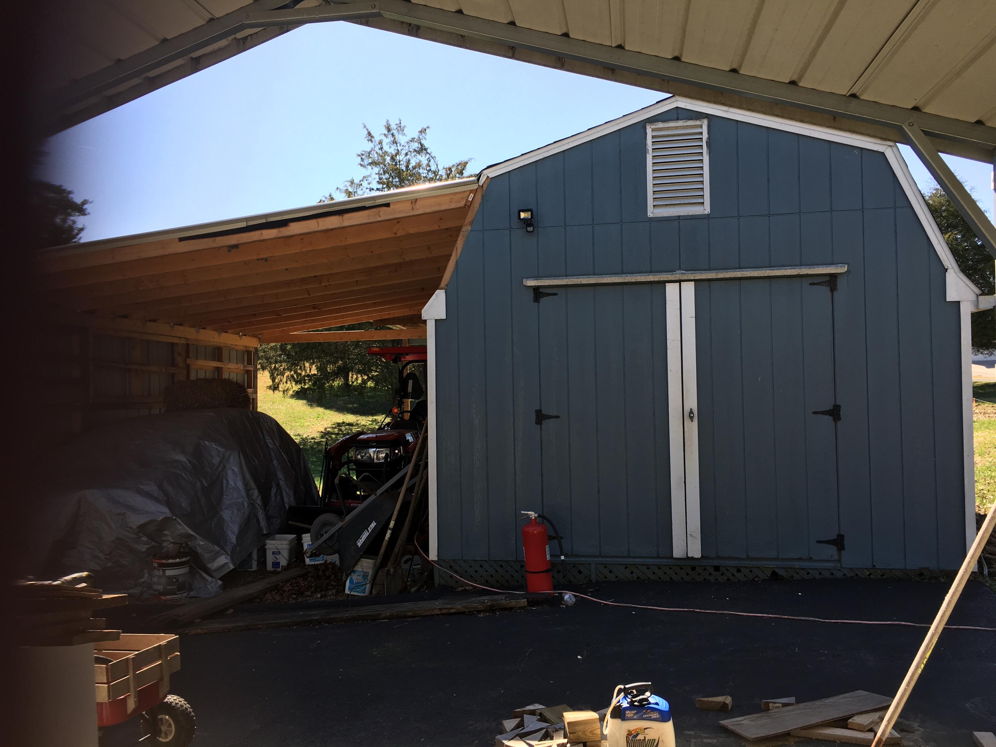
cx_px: 498
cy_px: 374
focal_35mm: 29
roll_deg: +1.2
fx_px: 834
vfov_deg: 48.2
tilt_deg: +2.1
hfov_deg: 61.7
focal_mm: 4.15
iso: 25
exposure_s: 1/460
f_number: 2.2
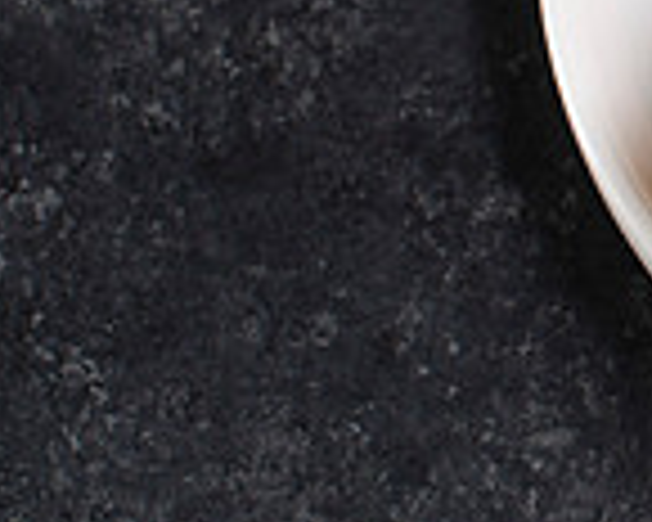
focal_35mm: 219
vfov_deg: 7.0
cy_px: -90
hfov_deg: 8.5
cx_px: 1198
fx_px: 4226
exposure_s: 1/200
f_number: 9
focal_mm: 50
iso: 200
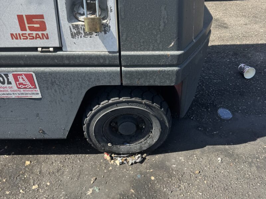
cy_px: 100
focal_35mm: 24
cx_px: 133
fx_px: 184
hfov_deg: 71.6
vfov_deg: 56.8
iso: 80
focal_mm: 6.76
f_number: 1.78
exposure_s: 1/1721
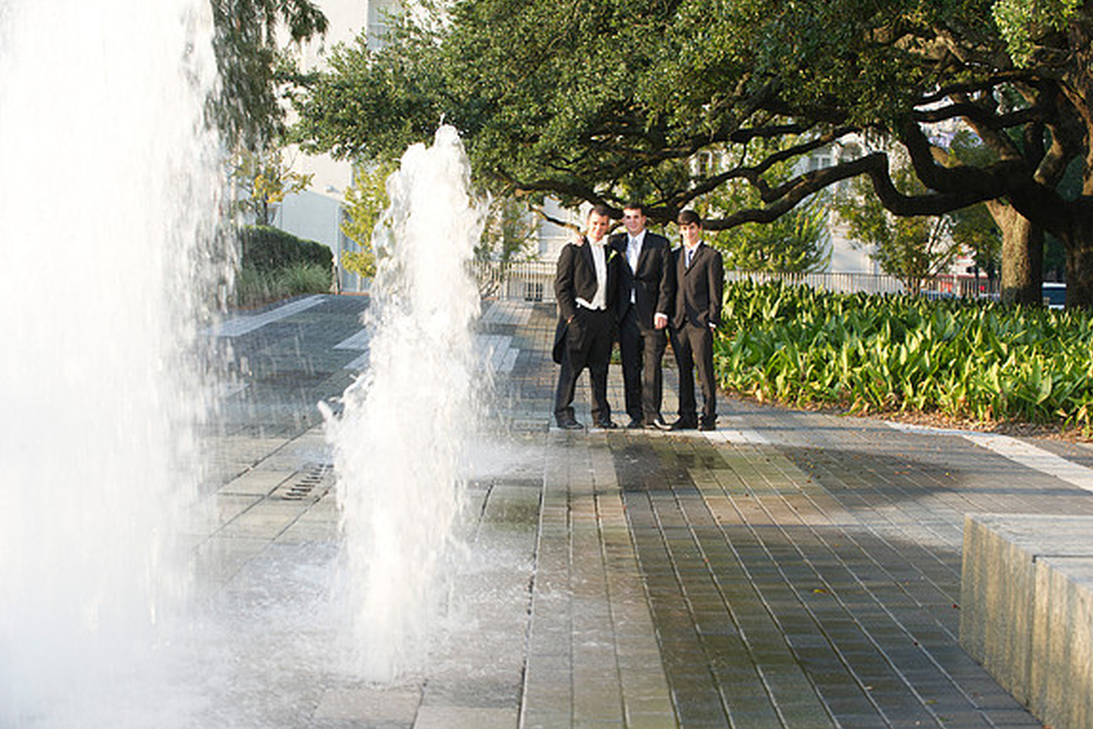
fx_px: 2763
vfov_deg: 15.0
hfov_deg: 22.4
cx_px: 547
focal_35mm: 91
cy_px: 363
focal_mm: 90
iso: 320
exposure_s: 1/100
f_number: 7.1
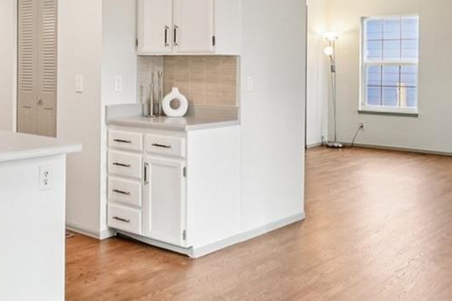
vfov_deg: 28.1
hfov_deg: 41.0
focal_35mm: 47
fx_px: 590
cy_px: 64
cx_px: 124
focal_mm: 10
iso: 800
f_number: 8
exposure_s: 1/25
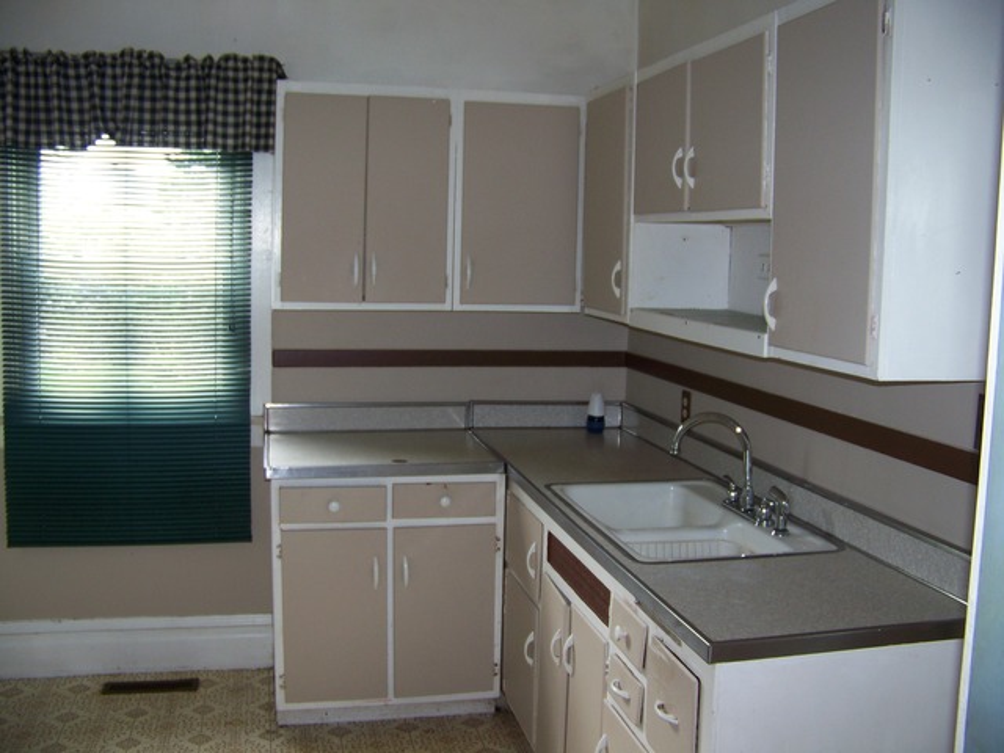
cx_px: 502
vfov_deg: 39.7
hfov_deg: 51.4
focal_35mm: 36
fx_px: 1044
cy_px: 376
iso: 64
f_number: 2.8
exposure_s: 1/30
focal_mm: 5.85
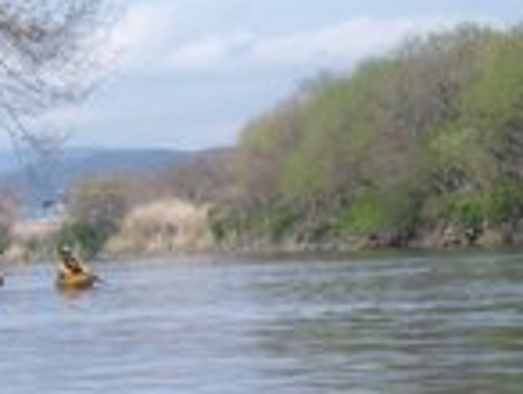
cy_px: 63
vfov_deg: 6.6
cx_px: -54
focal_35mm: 225
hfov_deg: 8.7
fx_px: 3405
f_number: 5
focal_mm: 16.7
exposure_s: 1/200
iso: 50
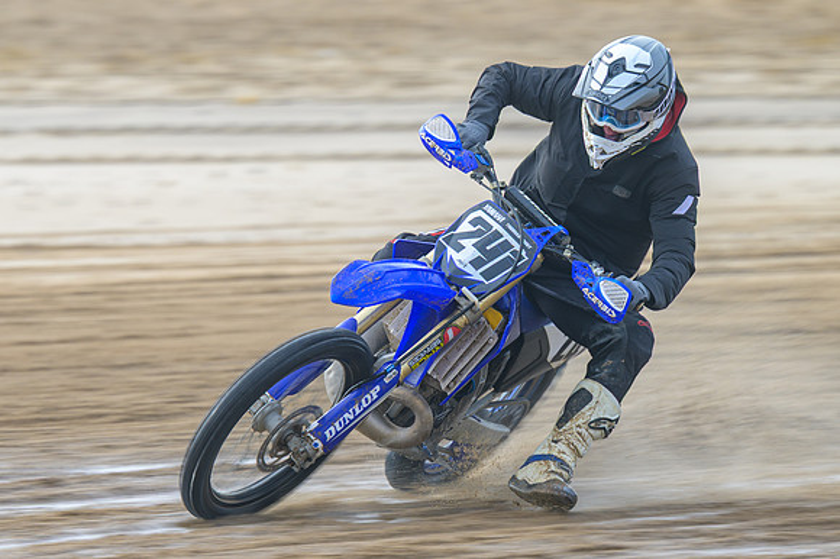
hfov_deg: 5.9
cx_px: 287
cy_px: 293
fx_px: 8188
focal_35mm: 351
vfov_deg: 3.9
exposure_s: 1/200
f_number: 4
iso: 64
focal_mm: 170
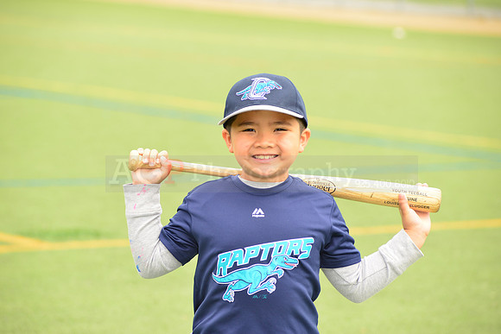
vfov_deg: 6.9
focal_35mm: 200
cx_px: 250
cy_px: 167
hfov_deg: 10.3
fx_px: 2784
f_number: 8
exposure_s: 1/200
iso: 250
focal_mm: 200
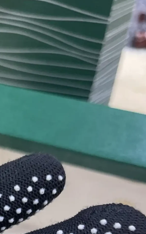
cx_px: -87
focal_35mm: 71
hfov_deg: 16.4
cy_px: 293
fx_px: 452
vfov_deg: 25.5
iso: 100
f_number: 1.6
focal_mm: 5.1
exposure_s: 1/100
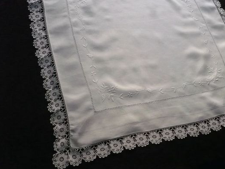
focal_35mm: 47
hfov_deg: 40.0
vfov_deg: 30.7
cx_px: 147
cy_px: 64
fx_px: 305
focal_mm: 5.8
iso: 400
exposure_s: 1/500
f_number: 2.8
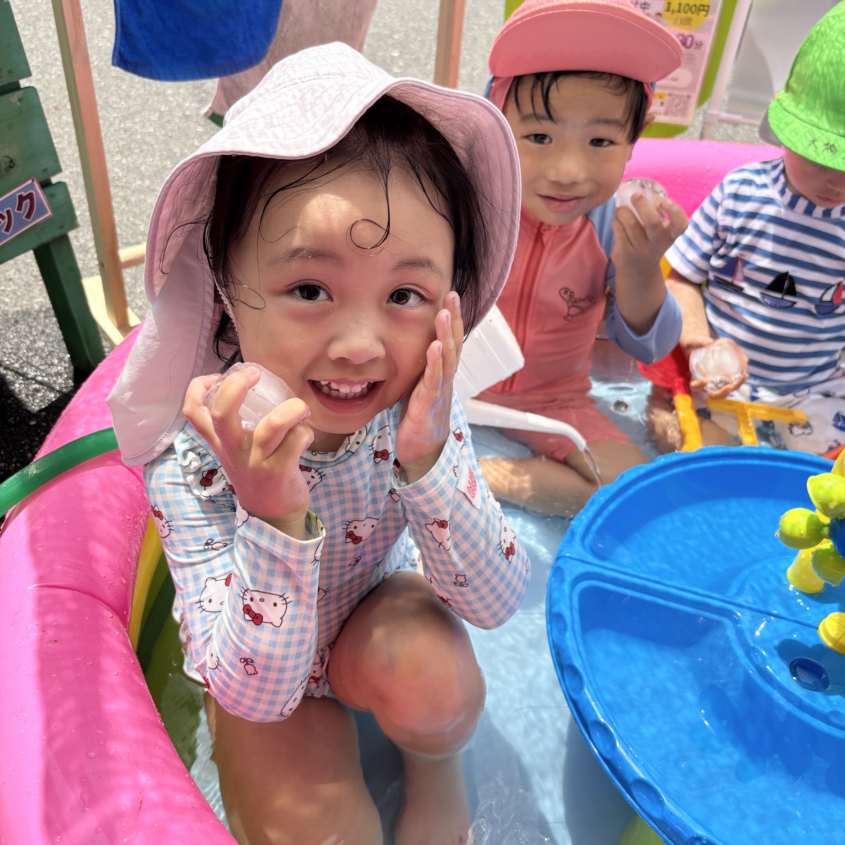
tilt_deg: -36.1
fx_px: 856
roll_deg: -6.7
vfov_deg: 52.5
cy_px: 394
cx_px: 425
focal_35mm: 31
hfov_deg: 52.5
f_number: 1.6
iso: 50
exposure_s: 1/1279
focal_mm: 5.96
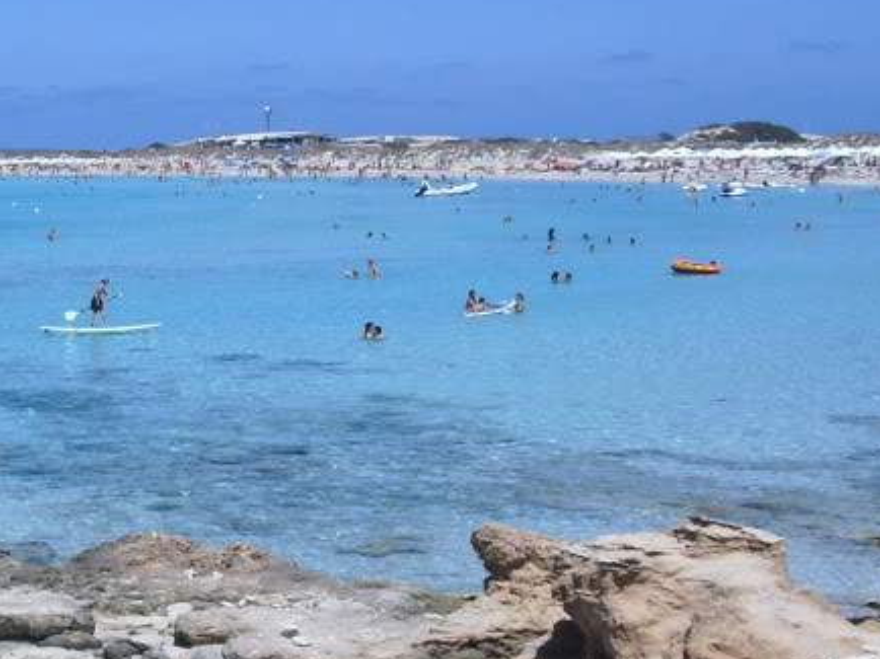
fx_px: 2160
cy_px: 280
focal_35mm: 85
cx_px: 158
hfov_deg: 22.7
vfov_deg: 17.3
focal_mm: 6.3
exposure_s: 1/250
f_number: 7.8
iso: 64
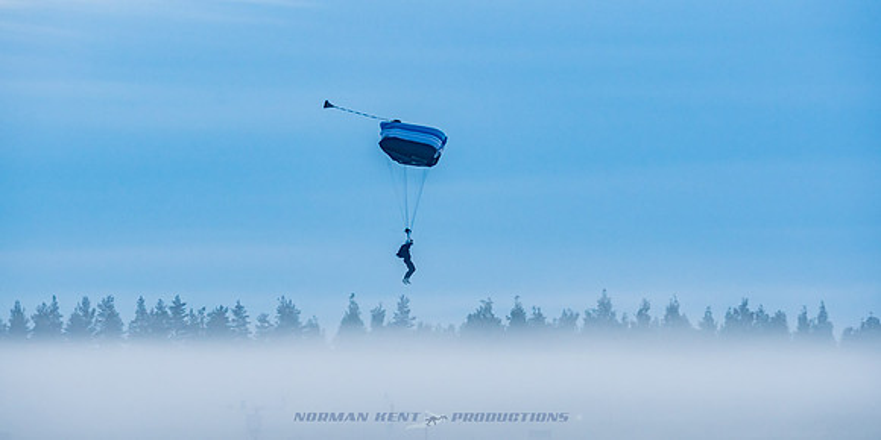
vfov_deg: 5.0
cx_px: 430
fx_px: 5091
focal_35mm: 224
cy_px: 219
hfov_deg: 9.9
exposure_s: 1/250
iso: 1000
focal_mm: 200
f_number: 6.3
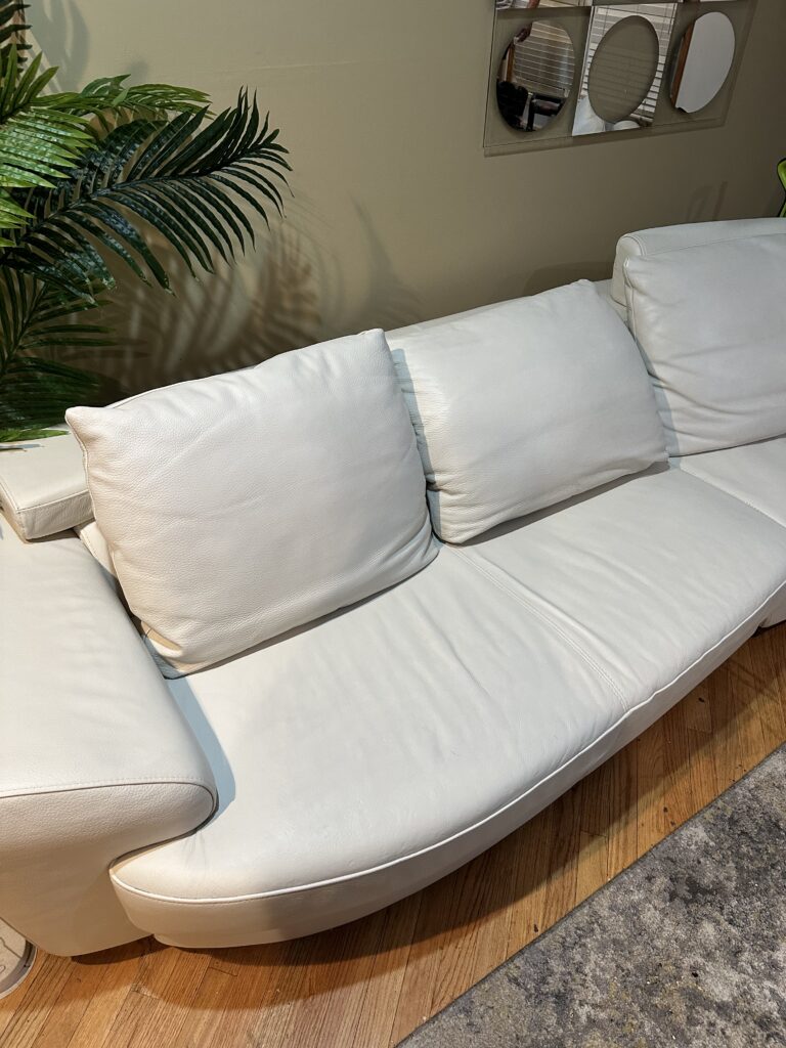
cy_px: 524
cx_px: 393
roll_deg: -1.8
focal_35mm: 24
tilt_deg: -37.2
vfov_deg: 71.6
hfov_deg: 56.8
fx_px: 727
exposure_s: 1/60
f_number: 1.78
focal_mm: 6.86
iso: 250
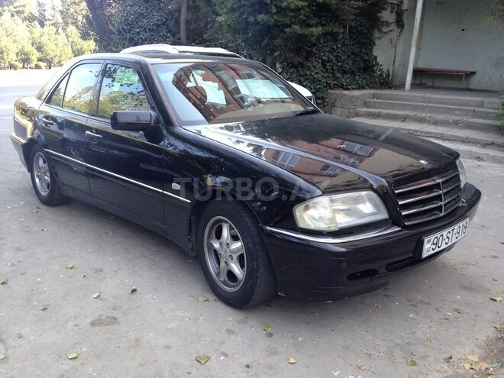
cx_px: 252
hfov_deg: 55.4
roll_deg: -1.5
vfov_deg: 42.9
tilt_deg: -16.3
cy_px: 189
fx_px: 480
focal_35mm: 33
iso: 64
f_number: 2.4
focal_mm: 4.12
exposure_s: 1/120
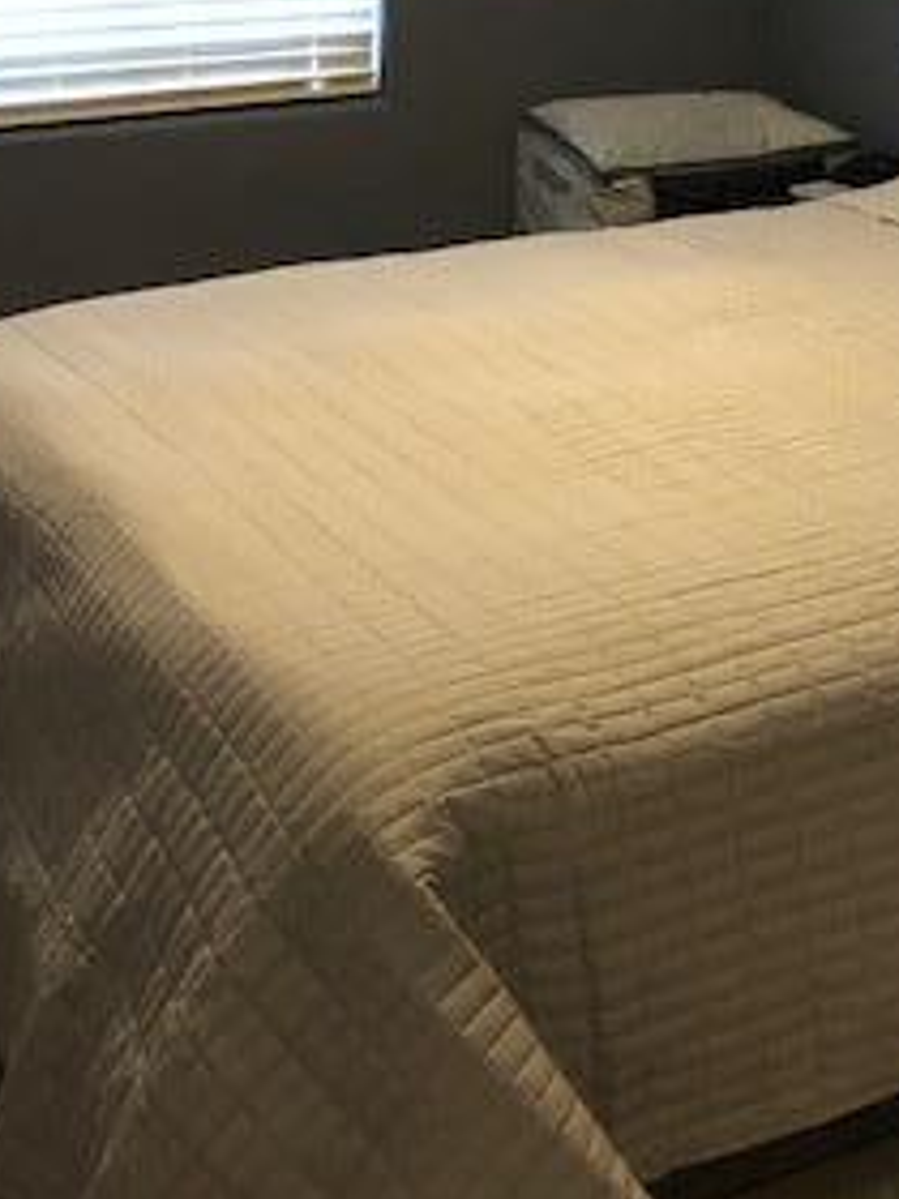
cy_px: 146
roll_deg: +0.9
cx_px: 758
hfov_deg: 22.5
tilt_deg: -10.8
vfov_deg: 29.2
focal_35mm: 64
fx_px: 2216
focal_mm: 4
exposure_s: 1/15
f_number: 1.8
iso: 100
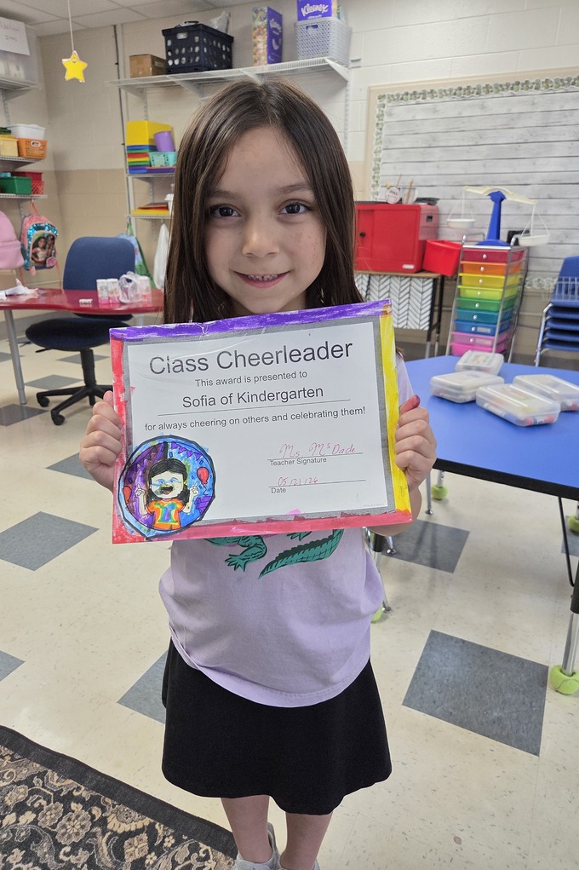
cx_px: 279
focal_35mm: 24
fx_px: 579
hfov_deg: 53.1
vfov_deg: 73.8
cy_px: 435
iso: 100
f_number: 1.8
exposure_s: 1/61.3
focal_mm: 5.4
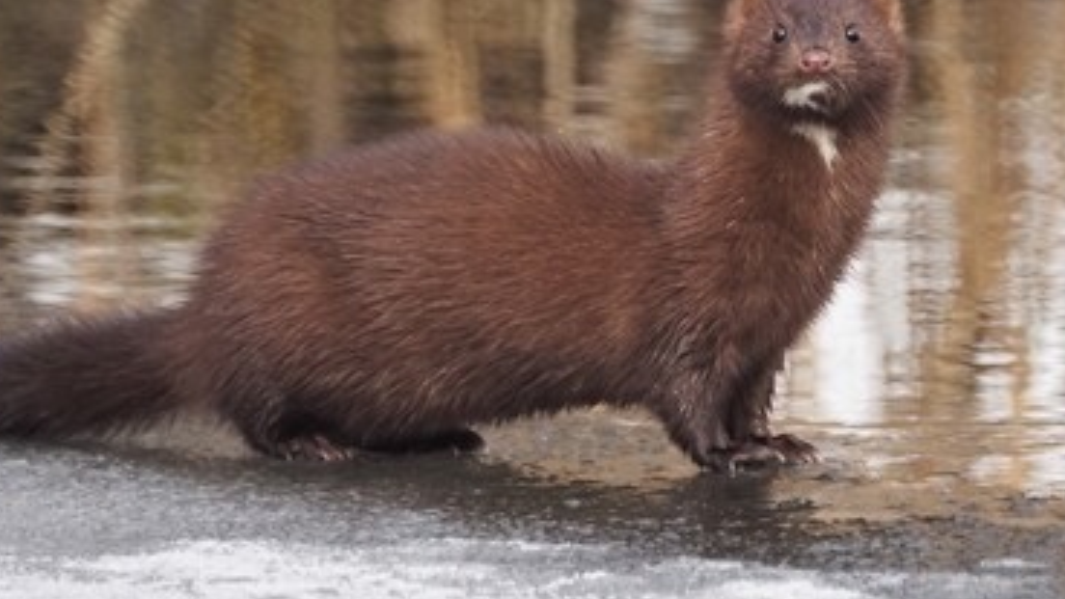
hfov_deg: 1.5
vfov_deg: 0.8
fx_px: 41201
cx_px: 929
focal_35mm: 1459
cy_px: 152
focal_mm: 500
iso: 800
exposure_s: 1/400
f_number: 8
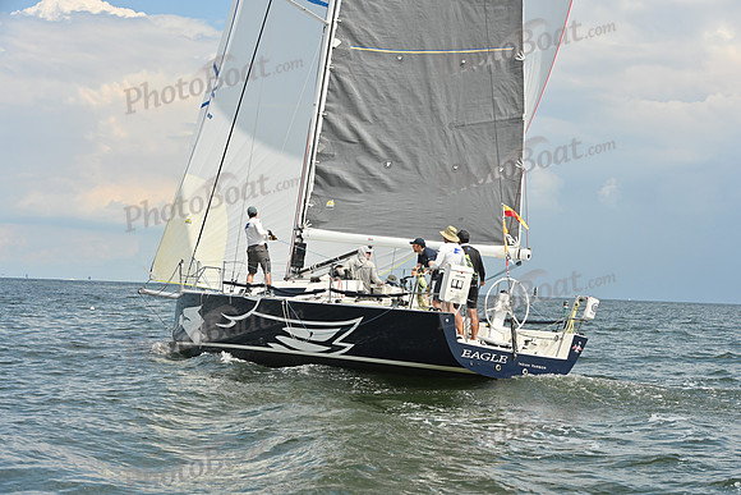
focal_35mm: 70
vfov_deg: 19.5
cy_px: 248
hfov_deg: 28.8
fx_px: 1441
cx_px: 370
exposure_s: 1/1600
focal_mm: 70
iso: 320
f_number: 7.1
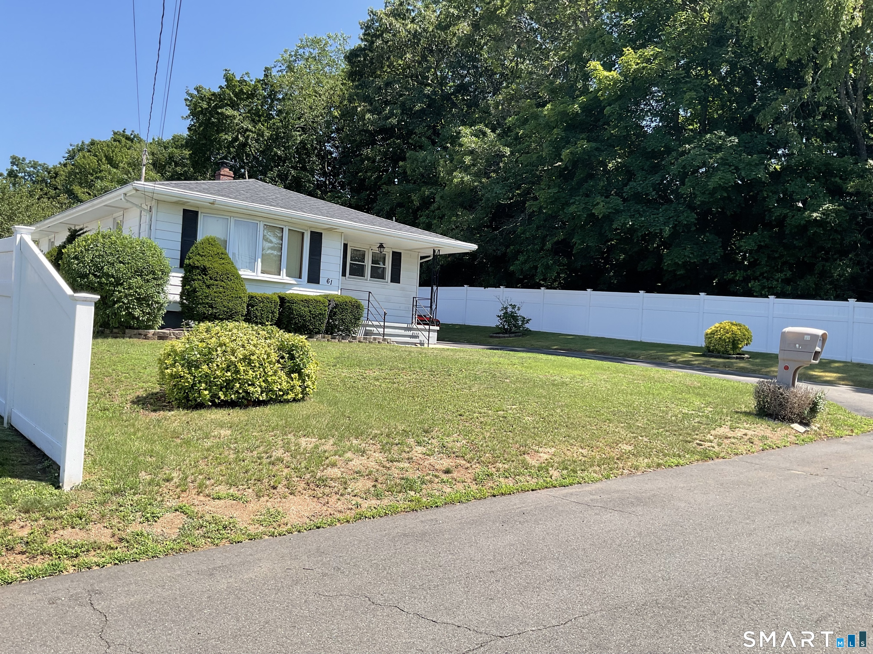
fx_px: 731
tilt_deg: +4.0
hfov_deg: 61.7
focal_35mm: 29
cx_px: 436
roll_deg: -2.9
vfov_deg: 48.2
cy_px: 327
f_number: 1.8
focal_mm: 3
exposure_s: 1/962
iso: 16
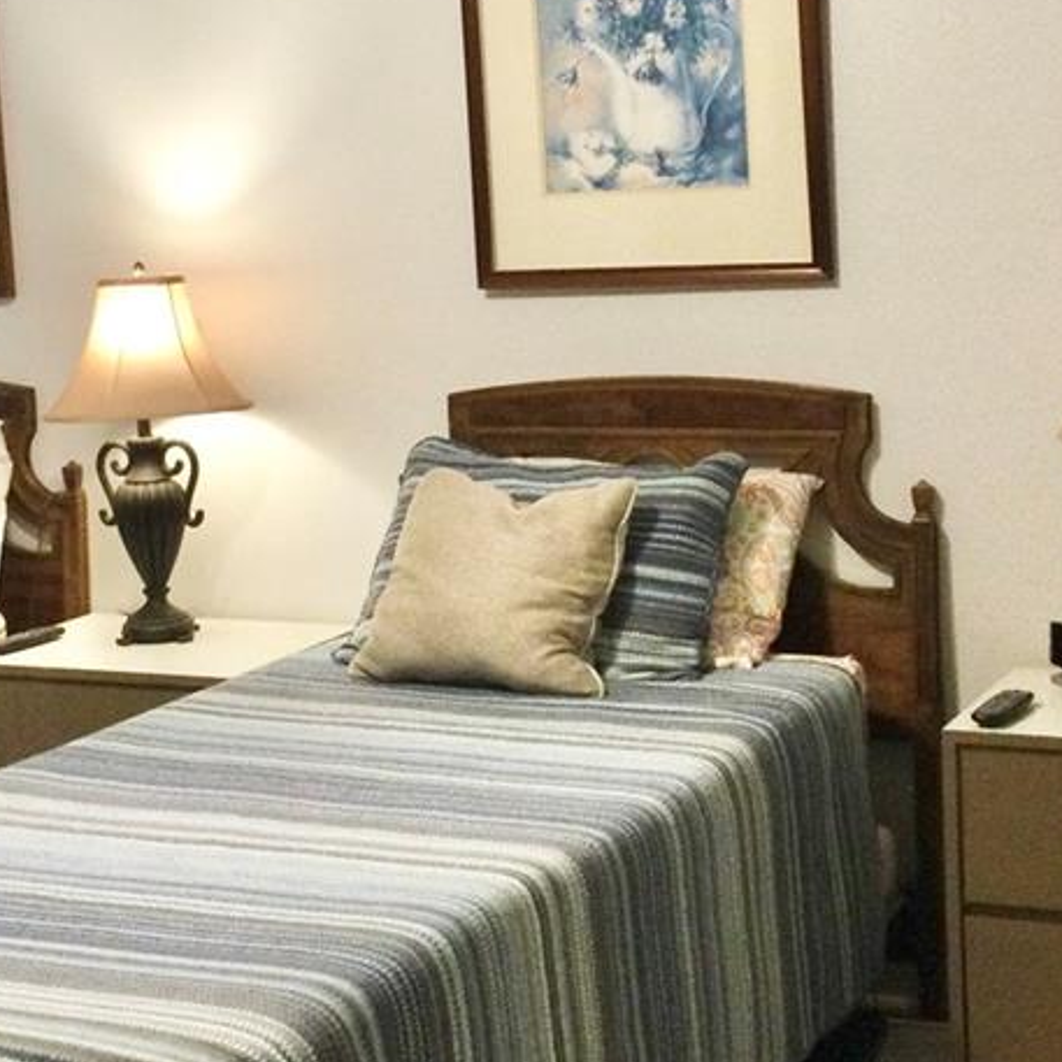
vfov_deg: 23.9
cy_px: 356
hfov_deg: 24.0
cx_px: 532
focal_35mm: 72
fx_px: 2499
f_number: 2.4
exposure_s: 1/30
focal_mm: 3.3
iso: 160
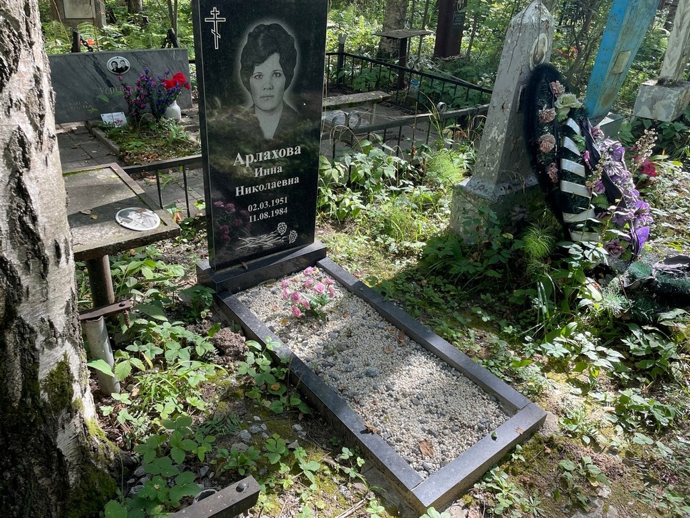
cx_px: 345
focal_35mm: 26
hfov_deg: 67.3
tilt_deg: -29.0
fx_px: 518
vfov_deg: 53.1
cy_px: 259
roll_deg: -4.9
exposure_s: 1/206
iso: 32
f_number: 1.6
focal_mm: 4.2
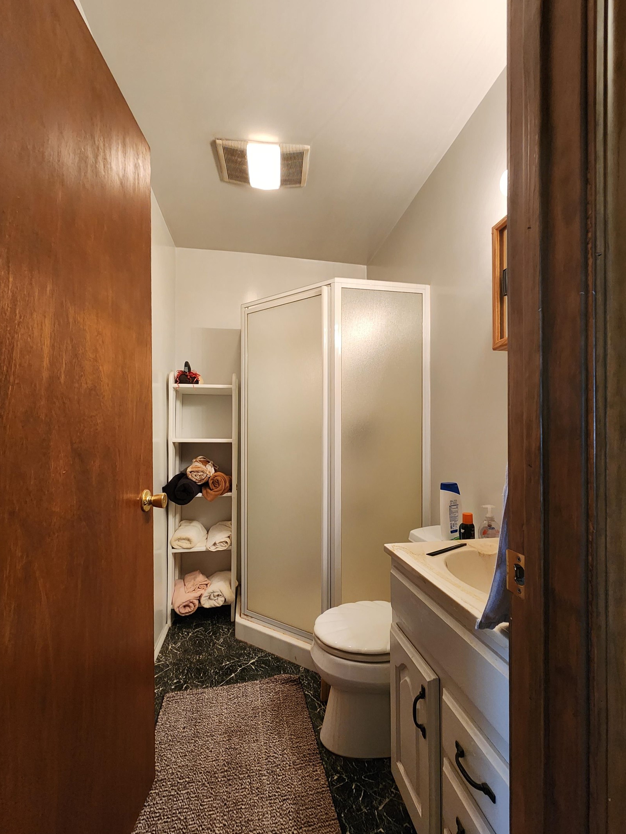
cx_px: 316
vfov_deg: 101.9
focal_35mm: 14
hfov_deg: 85.7
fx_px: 337
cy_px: 440
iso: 320
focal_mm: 2.2
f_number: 2.2
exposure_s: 1/40
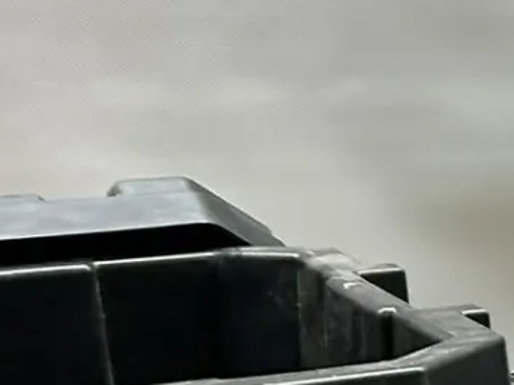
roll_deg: +1.1
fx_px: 2109
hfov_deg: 11.2
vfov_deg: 10.4
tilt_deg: -12.2
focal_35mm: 142
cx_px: 1307
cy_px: 261
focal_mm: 5.7
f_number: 1.5
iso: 100
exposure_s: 1/50
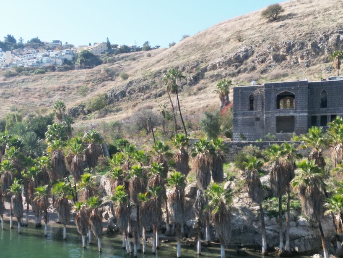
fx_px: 436
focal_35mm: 44
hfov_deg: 42.0
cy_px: 155
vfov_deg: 32.8
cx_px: 99
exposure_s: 1/1600
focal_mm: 6.72
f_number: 1.7
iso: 200
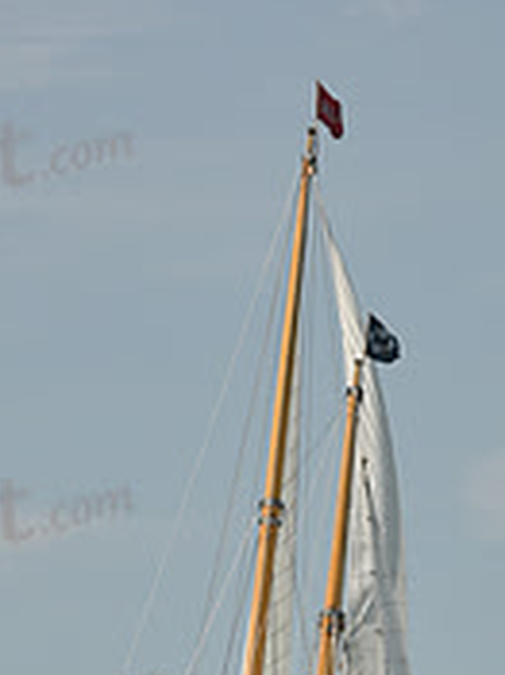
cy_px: 702
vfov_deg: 5.3
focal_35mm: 370
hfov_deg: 4.0
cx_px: 333
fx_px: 7206
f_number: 6.3
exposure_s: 1/1250
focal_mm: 116
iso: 320
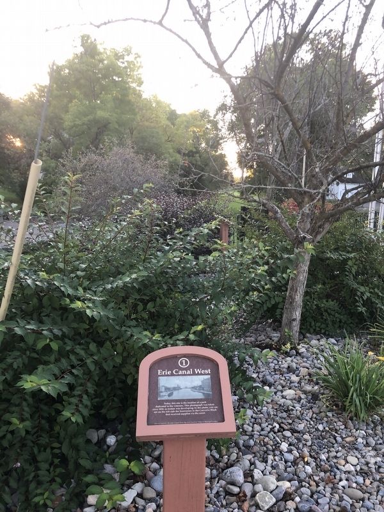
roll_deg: -1.1
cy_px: 256
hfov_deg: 49.7
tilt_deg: -7.3
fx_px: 414
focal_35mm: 28
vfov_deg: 63.4
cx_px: 192
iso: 32
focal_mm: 4
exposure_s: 1/50
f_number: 1.8
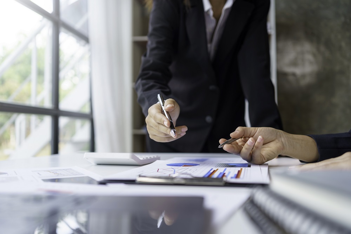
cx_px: 176
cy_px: 117
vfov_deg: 37.8
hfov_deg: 54.5
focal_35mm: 35
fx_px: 341
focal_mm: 35
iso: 200
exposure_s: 1/250
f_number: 2.8
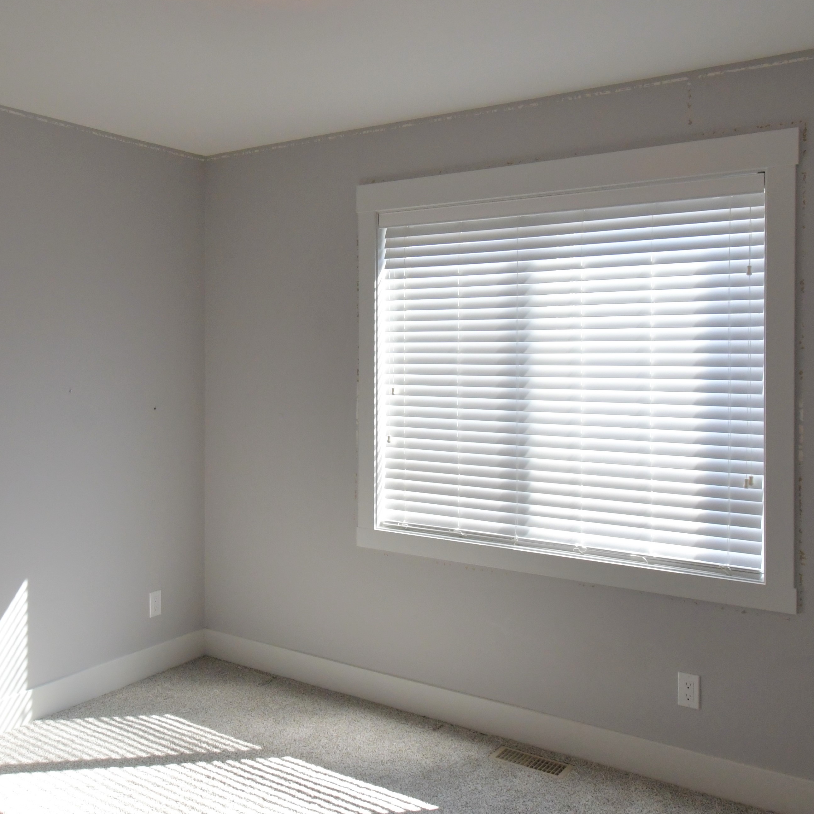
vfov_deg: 49.7
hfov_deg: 49.3
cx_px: 307
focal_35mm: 33
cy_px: 365
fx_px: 878
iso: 1100
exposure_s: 1/250
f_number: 8
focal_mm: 12
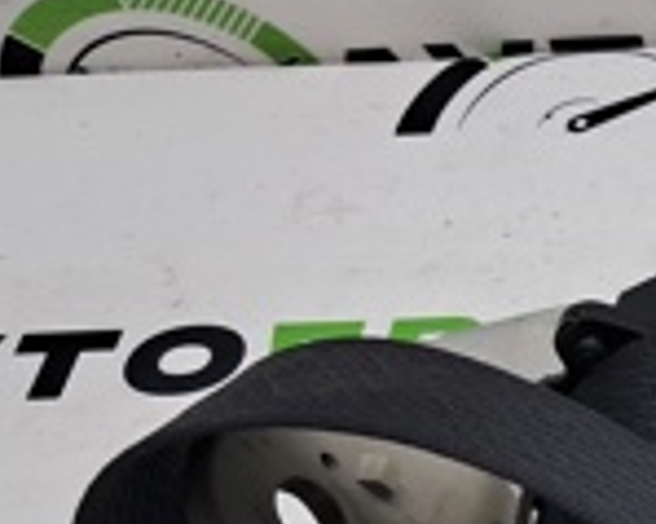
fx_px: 2192
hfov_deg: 14.1
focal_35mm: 113
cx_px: 1334
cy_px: 856
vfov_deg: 12.7
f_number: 1.8
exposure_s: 1/120
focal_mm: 4
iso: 50
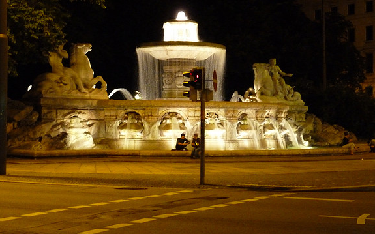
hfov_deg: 26.8
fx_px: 787
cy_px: 95
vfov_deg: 16.9
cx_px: 188
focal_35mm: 77
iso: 800
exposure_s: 1/6
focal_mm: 11.9
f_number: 4.1
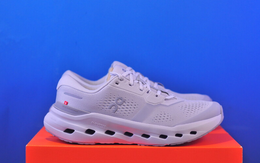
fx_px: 546
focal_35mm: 77
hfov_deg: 26.8
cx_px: 130
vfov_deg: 16.9
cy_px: 78
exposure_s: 1/320
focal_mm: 50
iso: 250
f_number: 2.5
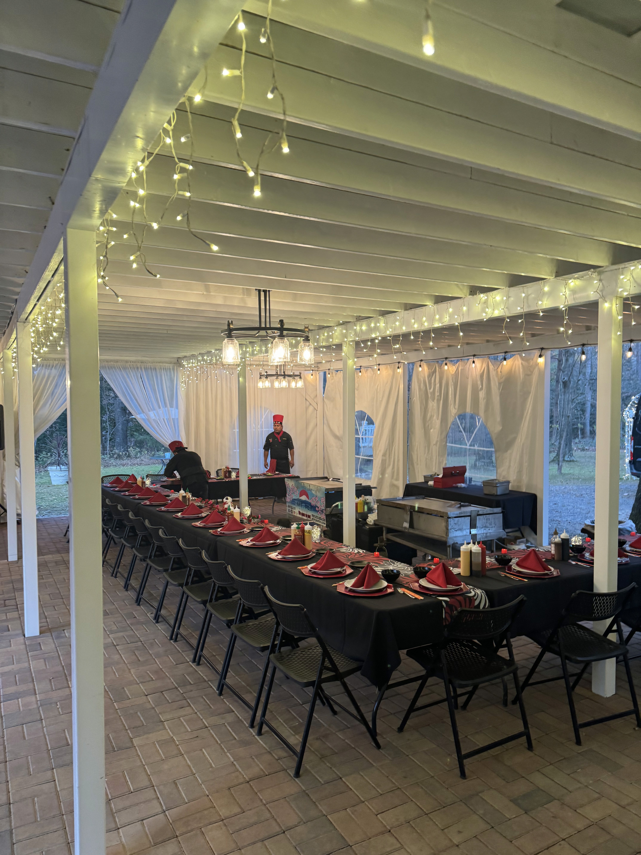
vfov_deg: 71.6
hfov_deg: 56.8
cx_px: 320
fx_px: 593
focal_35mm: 24
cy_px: 428
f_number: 1.78
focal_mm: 6.86
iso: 200
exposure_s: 1/60
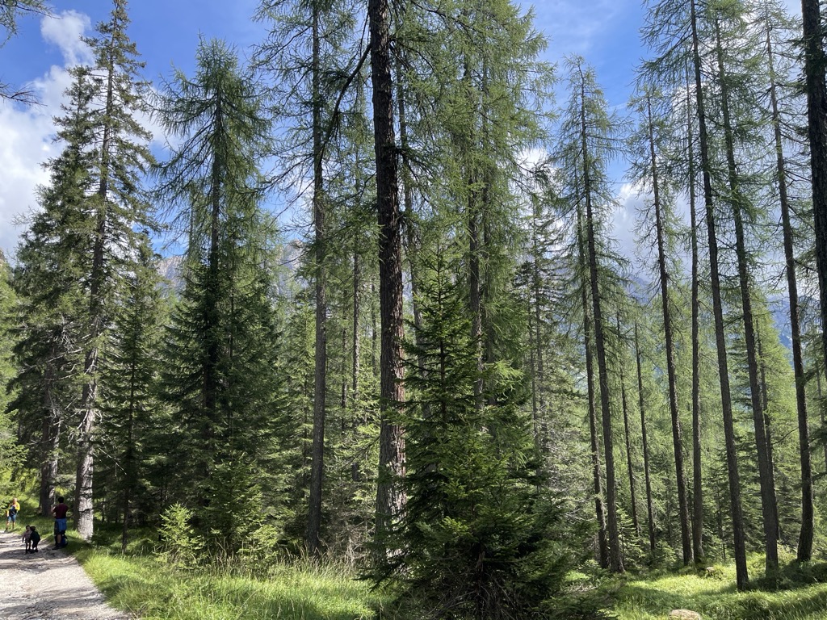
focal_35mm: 26
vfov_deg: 53.1
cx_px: 414
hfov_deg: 67.3
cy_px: 310
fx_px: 621
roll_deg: +1.0
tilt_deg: +9.1
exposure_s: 1/1667
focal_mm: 5.1
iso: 50
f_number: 1.6
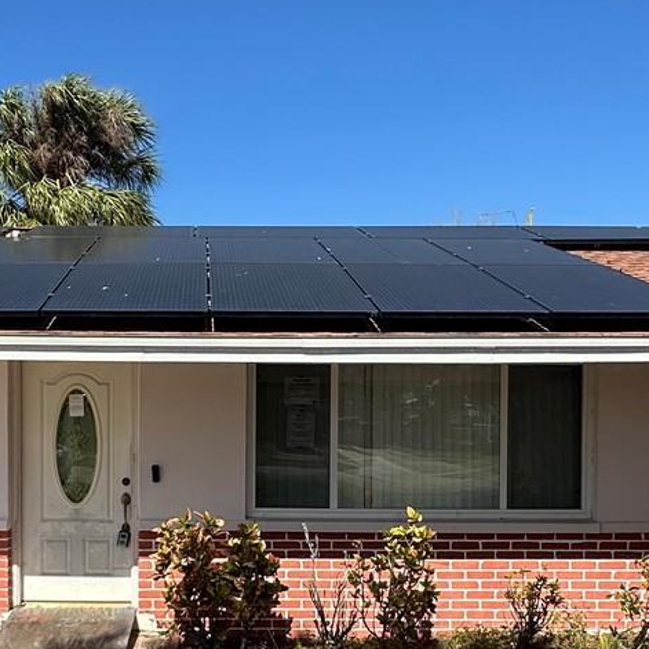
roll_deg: -0.6
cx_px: 192
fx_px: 891
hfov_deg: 39.3
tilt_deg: -0.4
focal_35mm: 42
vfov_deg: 39.6
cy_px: 431
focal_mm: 2.22
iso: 50
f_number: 2.2
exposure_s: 1/2212
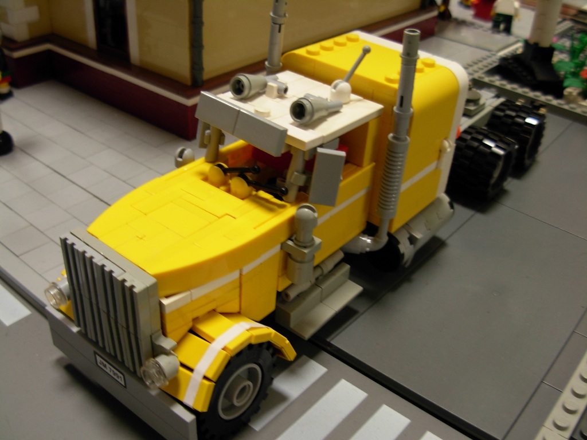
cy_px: 220
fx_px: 644
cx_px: 294
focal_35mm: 38
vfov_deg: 37.7
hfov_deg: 49.0
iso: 79
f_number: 2.9
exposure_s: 1/6.7
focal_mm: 6.3
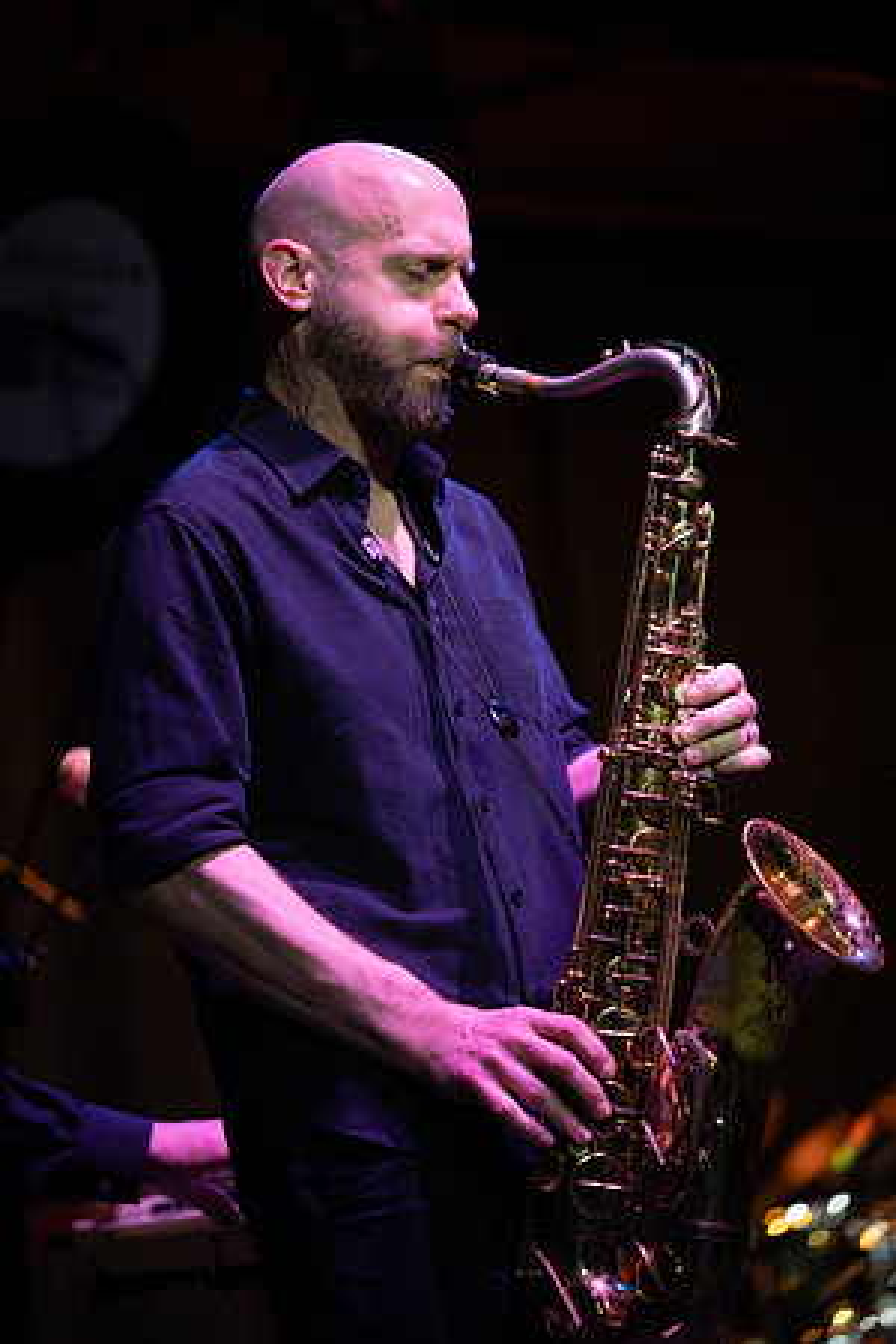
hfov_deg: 8.3
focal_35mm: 165
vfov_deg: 12.5
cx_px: 448
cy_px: 672
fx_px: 6160
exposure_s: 1/250
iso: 8000
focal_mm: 165
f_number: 2.8
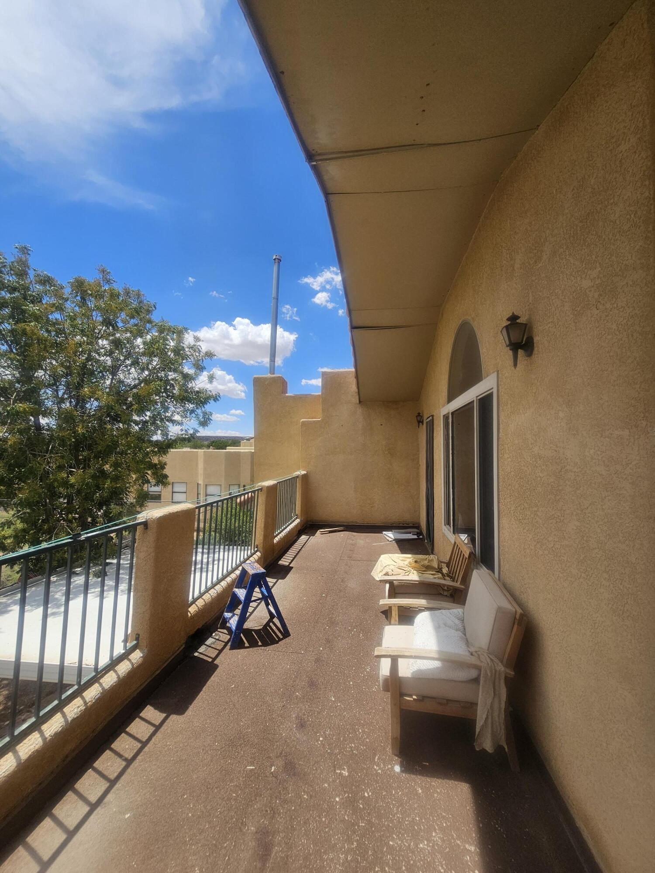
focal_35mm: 13
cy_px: 436
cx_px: 328
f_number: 2.2
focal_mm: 2.2
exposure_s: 1/2579
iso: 50
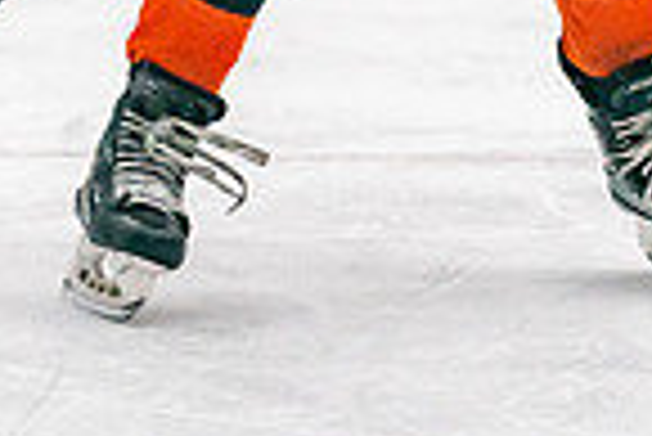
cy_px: -371
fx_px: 9445
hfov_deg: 4.0
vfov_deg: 2.6
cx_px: 233
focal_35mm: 521
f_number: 2.8
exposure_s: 1/1250
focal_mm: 113
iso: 3200
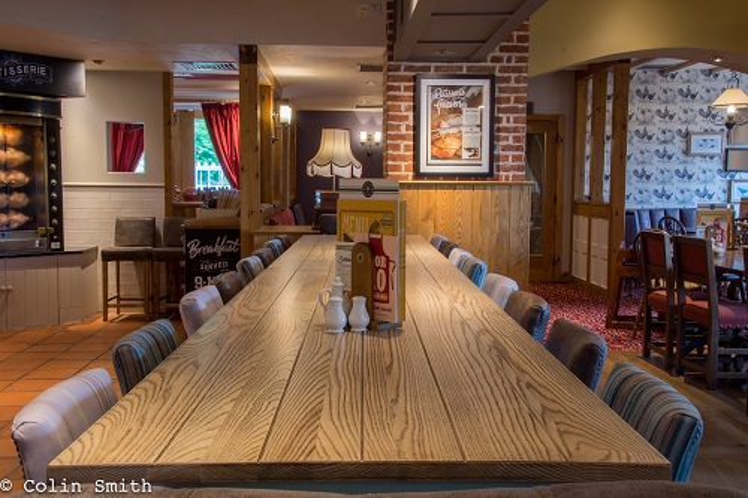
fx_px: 872
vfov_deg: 31.9
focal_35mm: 42
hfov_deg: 46.4
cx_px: 374
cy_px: 249
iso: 100
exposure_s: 4
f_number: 16
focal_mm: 28
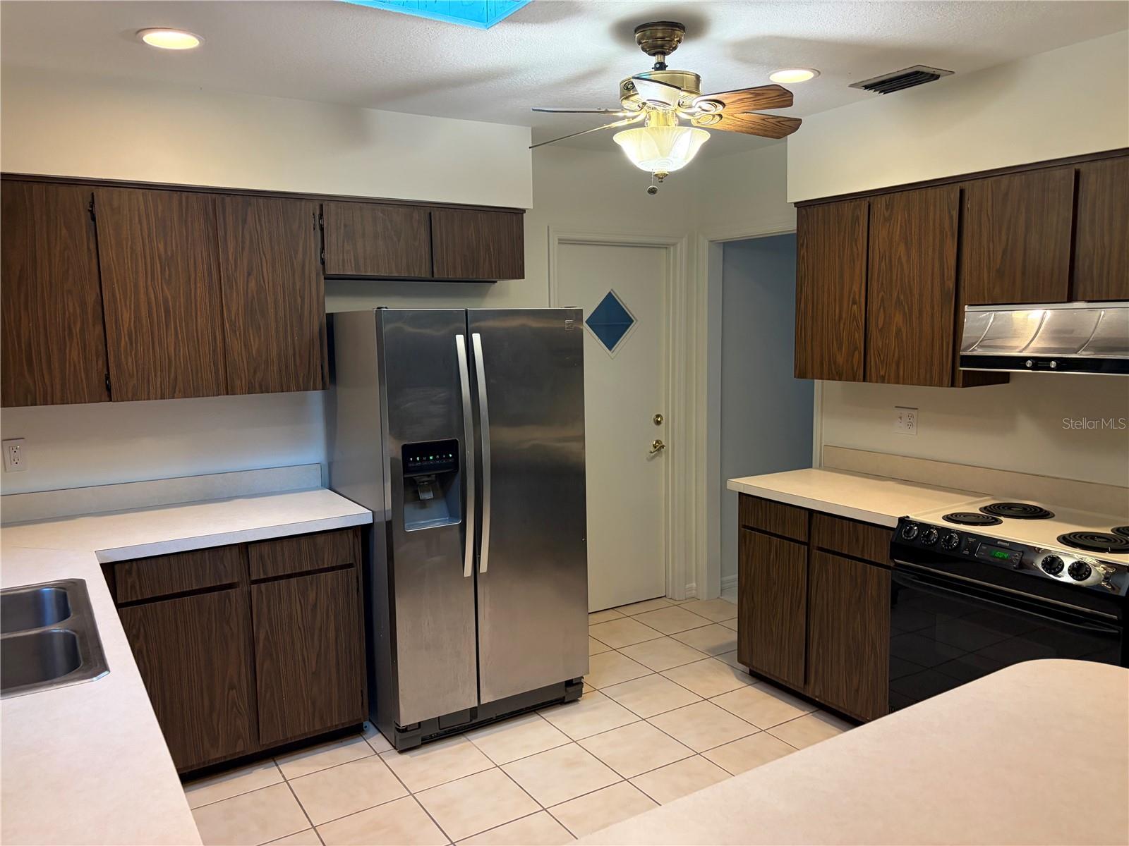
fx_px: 848
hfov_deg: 67.3
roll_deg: +0.4
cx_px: 564
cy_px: 423
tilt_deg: -6.9
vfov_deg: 53.1
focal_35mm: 26
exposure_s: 1/60
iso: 200
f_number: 1.6
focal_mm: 5.96
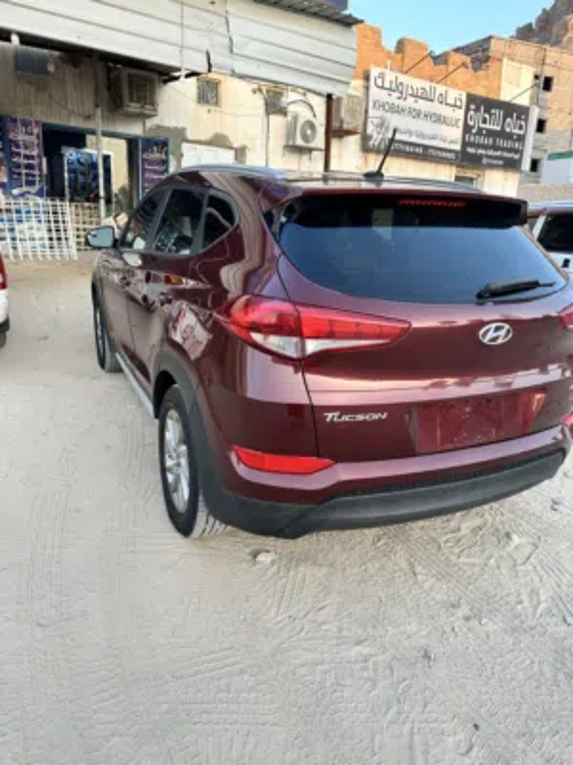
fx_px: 530
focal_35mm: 24
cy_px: 382
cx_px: 286
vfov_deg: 71.6
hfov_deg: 56.8
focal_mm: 6.86
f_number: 1.78
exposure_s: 1/154
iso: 64
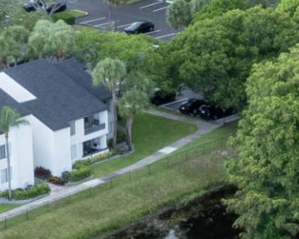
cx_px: 285
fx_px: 1655
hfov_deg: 10.3
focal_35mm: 187
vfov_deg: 8.3
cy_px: 116
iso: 100
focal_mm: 12.29
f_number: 11
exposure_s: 1/20
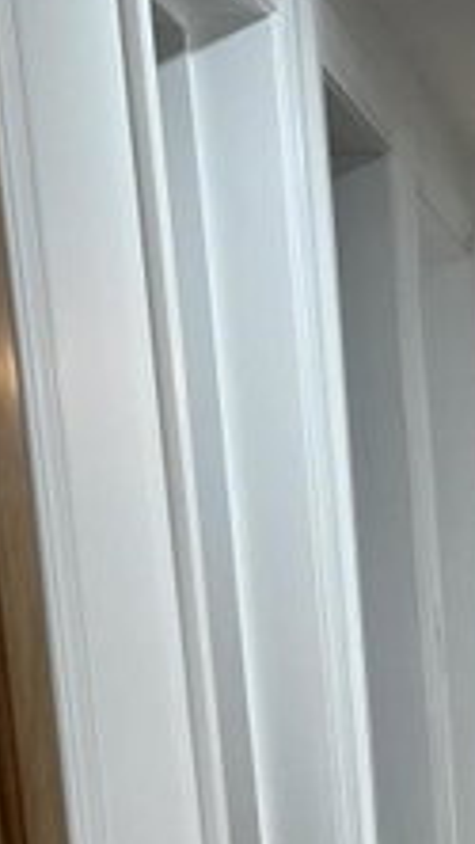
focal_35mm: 98
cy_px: 1099
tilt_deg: -14.9
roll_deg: +2.6
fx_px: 2193
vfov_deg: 20.0
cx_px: 836
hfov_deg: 11.5
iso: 80
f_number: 1.5
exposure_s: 1/120
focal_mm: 5.7
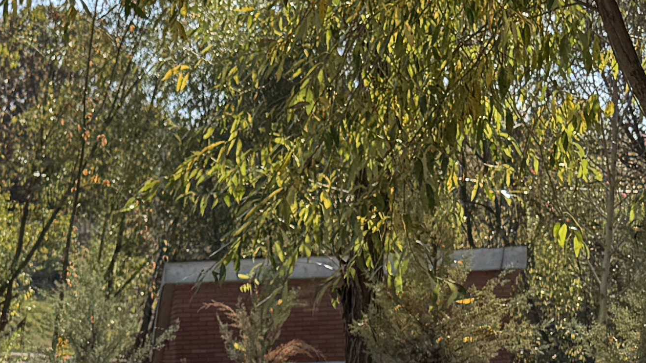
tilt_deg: -6.9
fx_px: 1935
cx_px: -268
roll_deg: +2.4
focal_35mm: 113
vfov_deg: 10.3
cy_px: 597
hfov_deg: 17.4
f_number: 1.78
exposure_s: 1/1980
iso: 80
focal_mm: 6.76
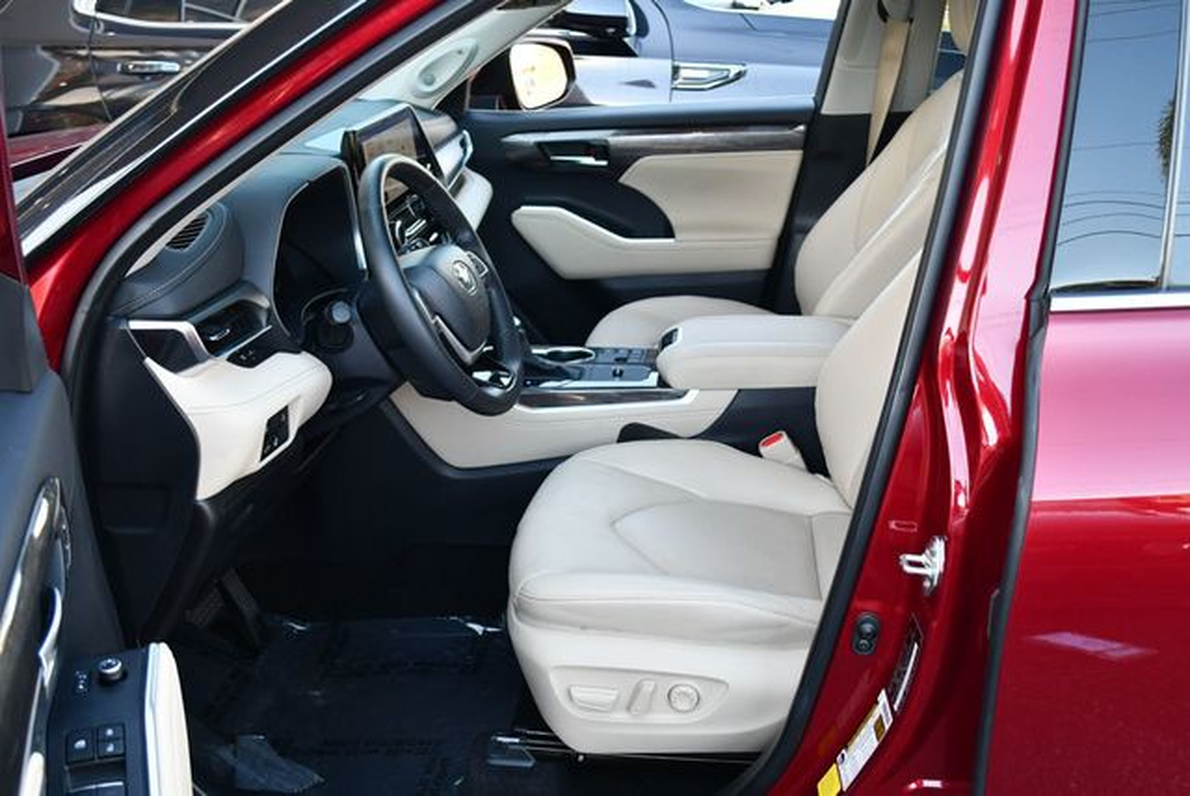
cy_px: 398
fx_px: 1191
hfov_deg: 53.1
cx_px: 595
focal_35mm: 36
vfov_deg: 36.9
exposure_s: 1/250
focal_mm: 18
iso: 640
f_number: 3.5
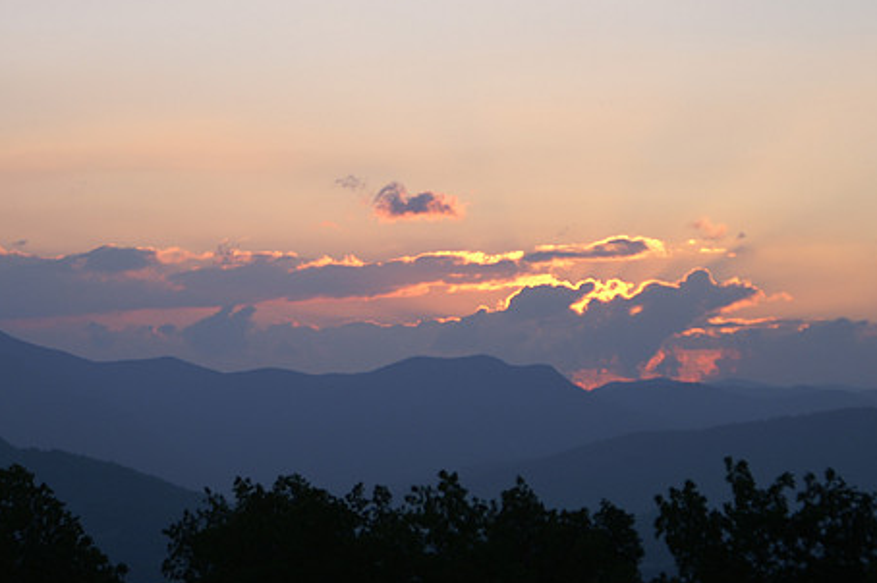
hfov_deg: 15.3
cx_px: 354
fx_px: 3262
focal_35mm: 134
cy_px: 253
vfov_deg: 10.2
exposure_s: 1/160
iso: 125
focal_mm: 70
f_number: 5.6
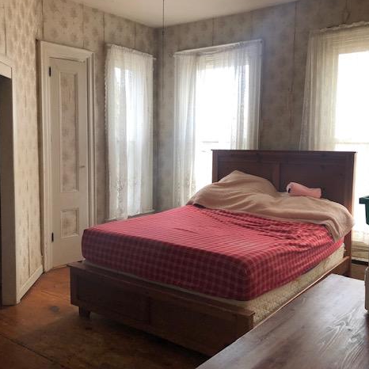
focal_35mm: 34
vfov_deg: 48.4
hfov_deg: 48.4
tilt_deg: -5.8
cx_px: 187
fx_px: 410
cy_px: 180
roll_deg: -0.5
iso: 20
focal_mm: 3.99
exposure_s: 1/30
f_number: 1.8
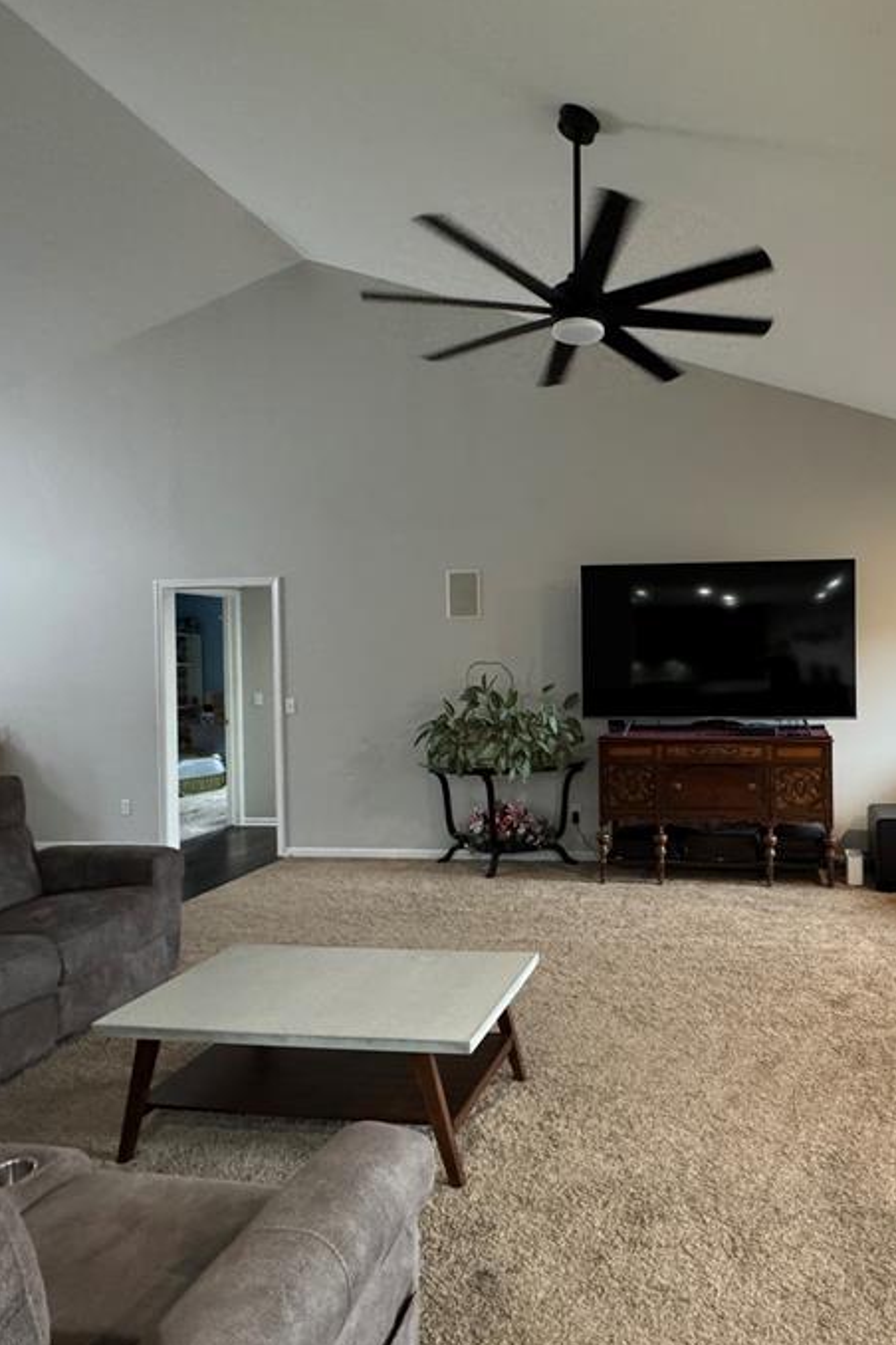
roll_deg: +0.1
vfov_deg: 78.6
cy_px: 657
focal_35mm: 22
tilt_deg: -1.0
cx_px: 660
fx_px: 821
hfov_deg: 54.8
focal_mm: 2.22
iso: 800
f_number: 2.2
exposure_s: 1/60
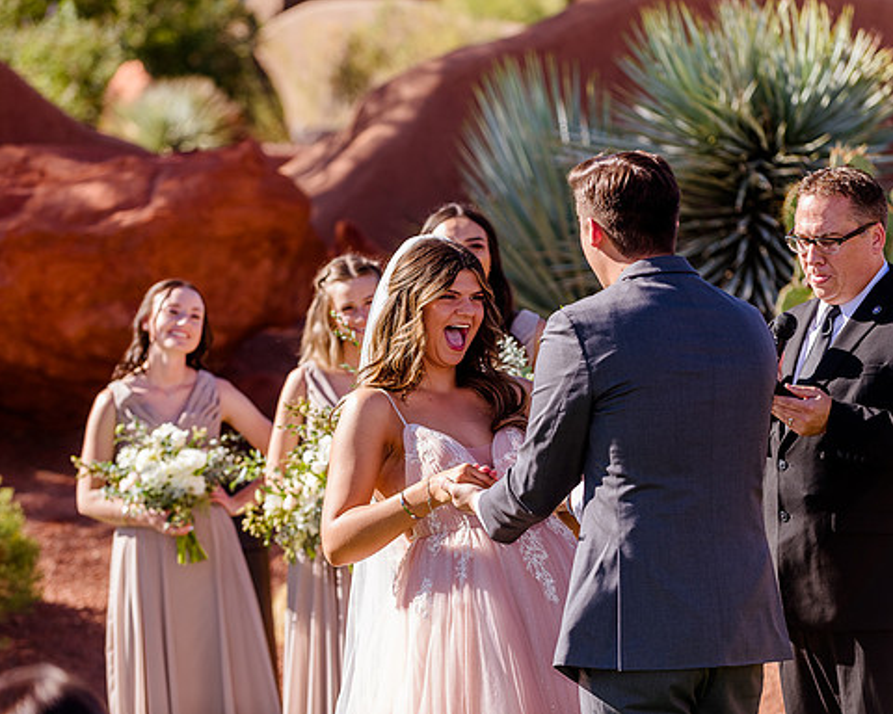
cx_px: 495
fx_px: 4044
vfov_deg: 10.1
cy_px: 358
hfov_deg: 12.6
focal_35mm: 153
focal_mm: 135
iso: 200
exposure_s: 1/800
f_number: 3.5
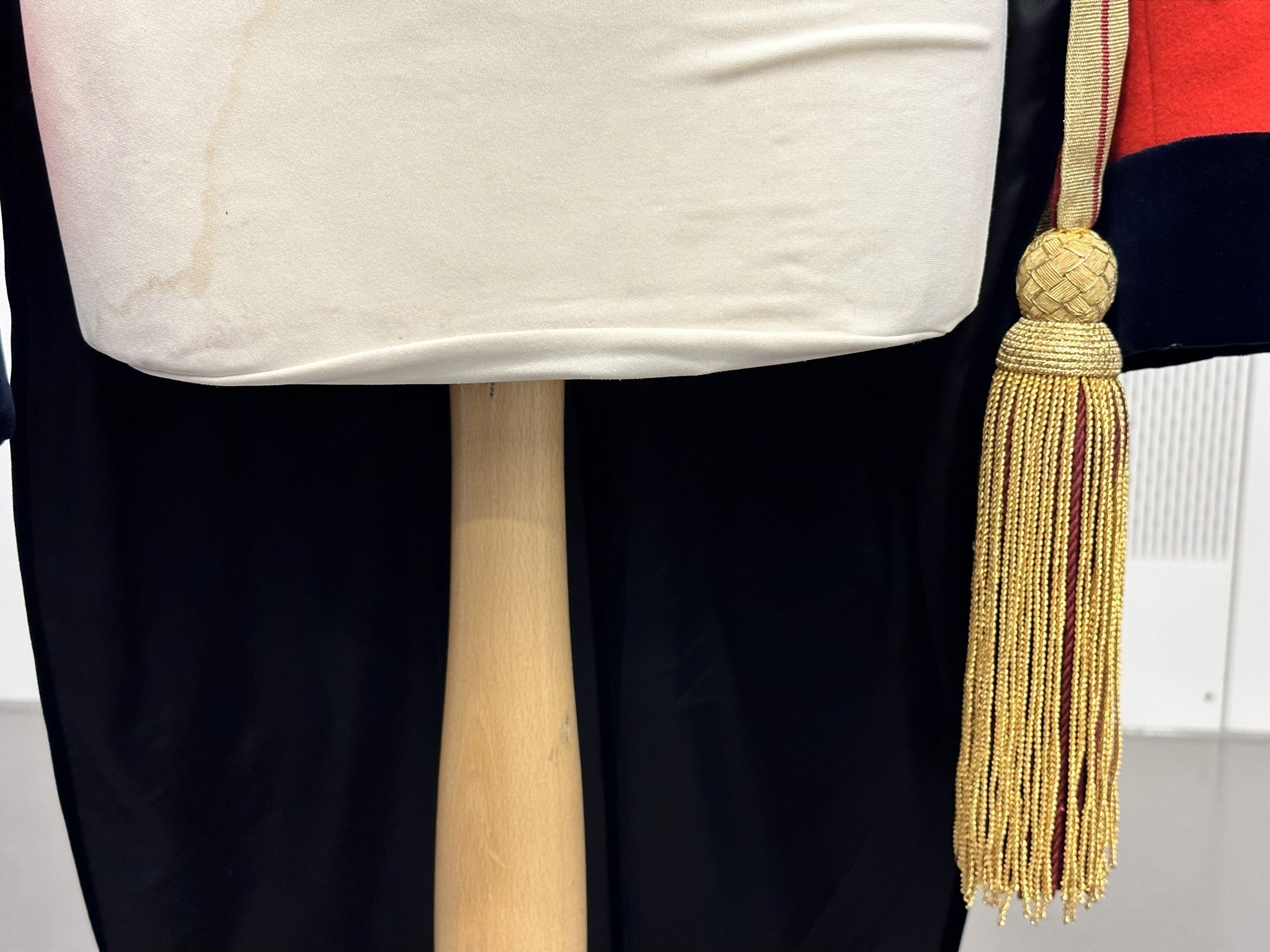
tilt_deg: -12.9
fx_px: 1761
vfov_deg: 30.3
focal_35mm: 48
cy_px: 476
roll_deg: -0.4
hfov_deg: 39.7
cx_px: 635
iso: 160
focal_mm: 6.86
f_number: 1.78
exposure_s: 1/50
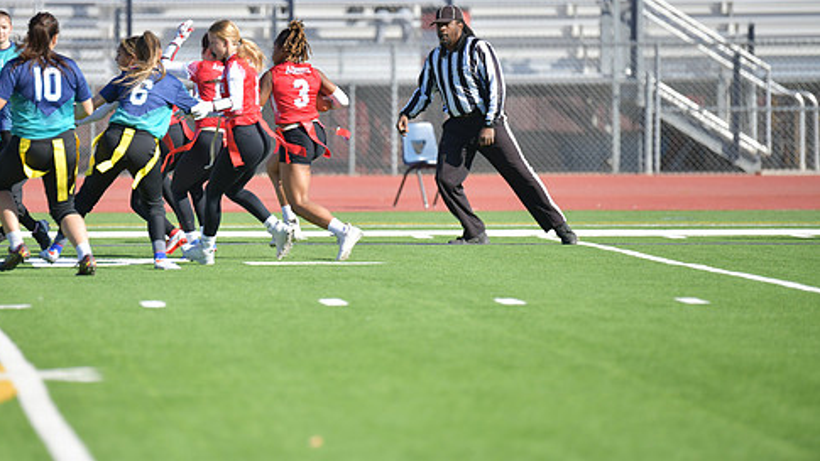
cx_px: 331
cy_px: 166
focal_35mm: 338
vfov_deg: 3.6
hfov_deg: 6.4
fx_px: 7350
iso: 400
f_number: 2.8
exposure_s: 1/6400
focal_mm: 270
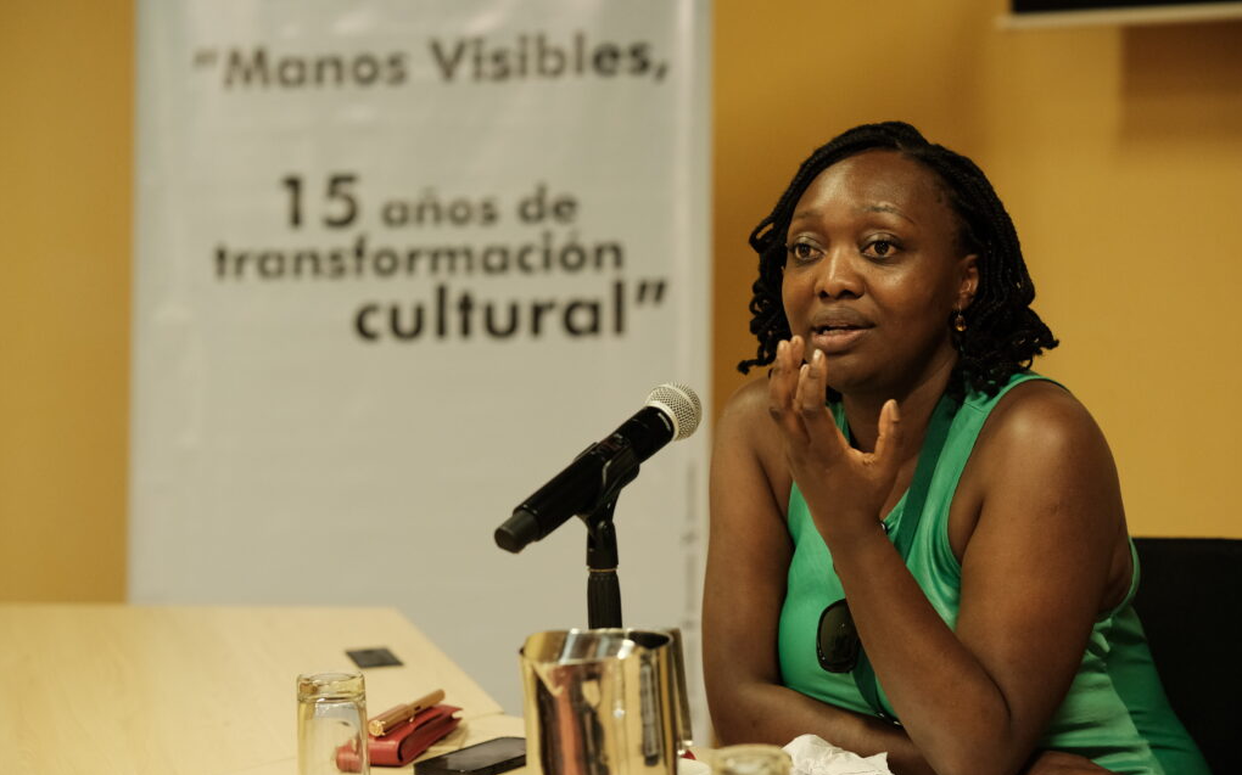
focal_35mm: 86
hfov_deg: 24.1
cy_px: 406
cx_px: 621
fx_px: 2910
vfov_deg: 15.2
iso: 1600
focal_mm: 56
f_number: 2
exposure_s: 1/250
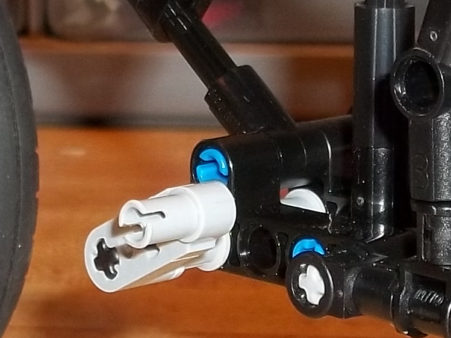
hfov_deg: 10.5
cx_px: 307
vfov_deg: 7.9
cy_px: 171
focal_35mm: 189
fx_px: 2463
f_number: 3.3
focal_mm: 5.9
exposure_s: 1/30
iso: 64
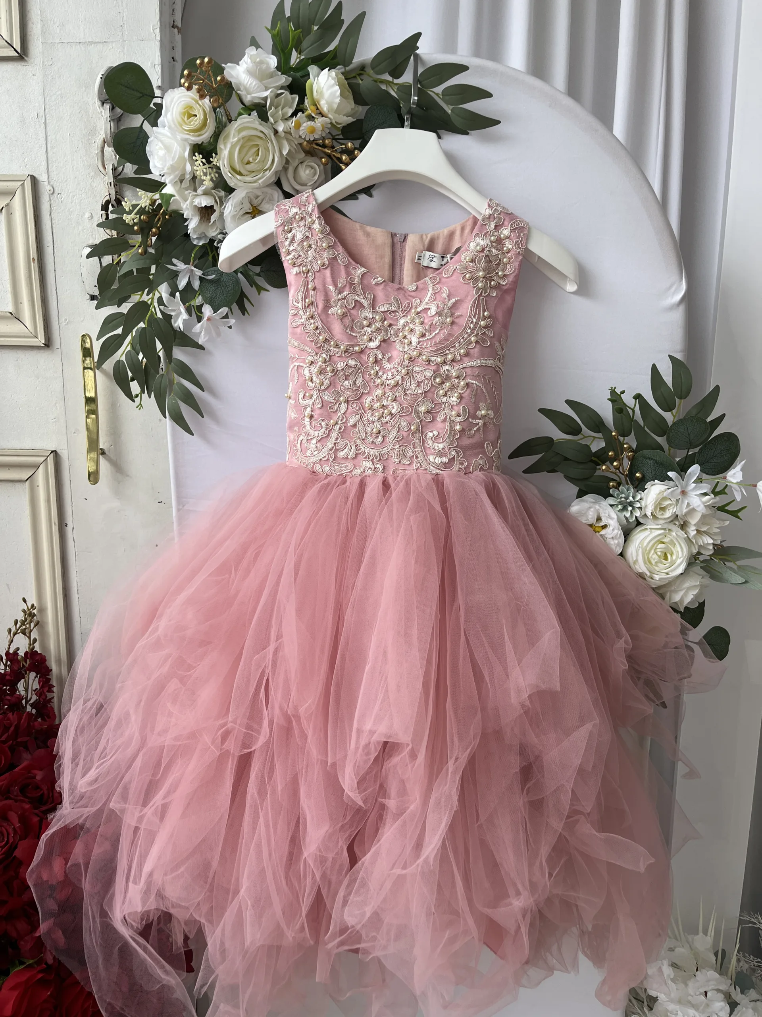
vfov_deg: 67.3
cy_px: 508
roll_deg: +0.0
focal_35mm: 26
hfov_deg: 53.1
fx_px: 763
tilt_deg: -12.8
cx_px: 381
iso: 50
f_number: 1.6
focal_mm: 5.1
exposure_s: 1/100
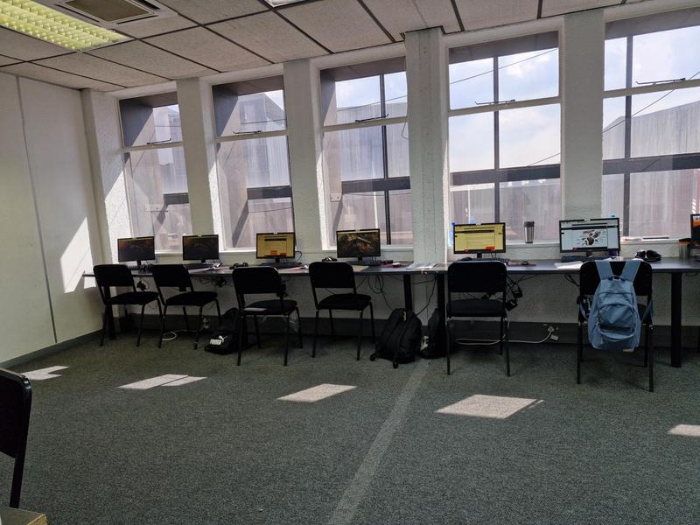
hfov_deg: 73.9
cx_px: 350
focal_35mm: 23
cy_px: 262
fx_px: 465
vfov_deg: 58.9
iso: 100
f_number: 1.8
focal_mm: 5.54
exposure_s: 1/100
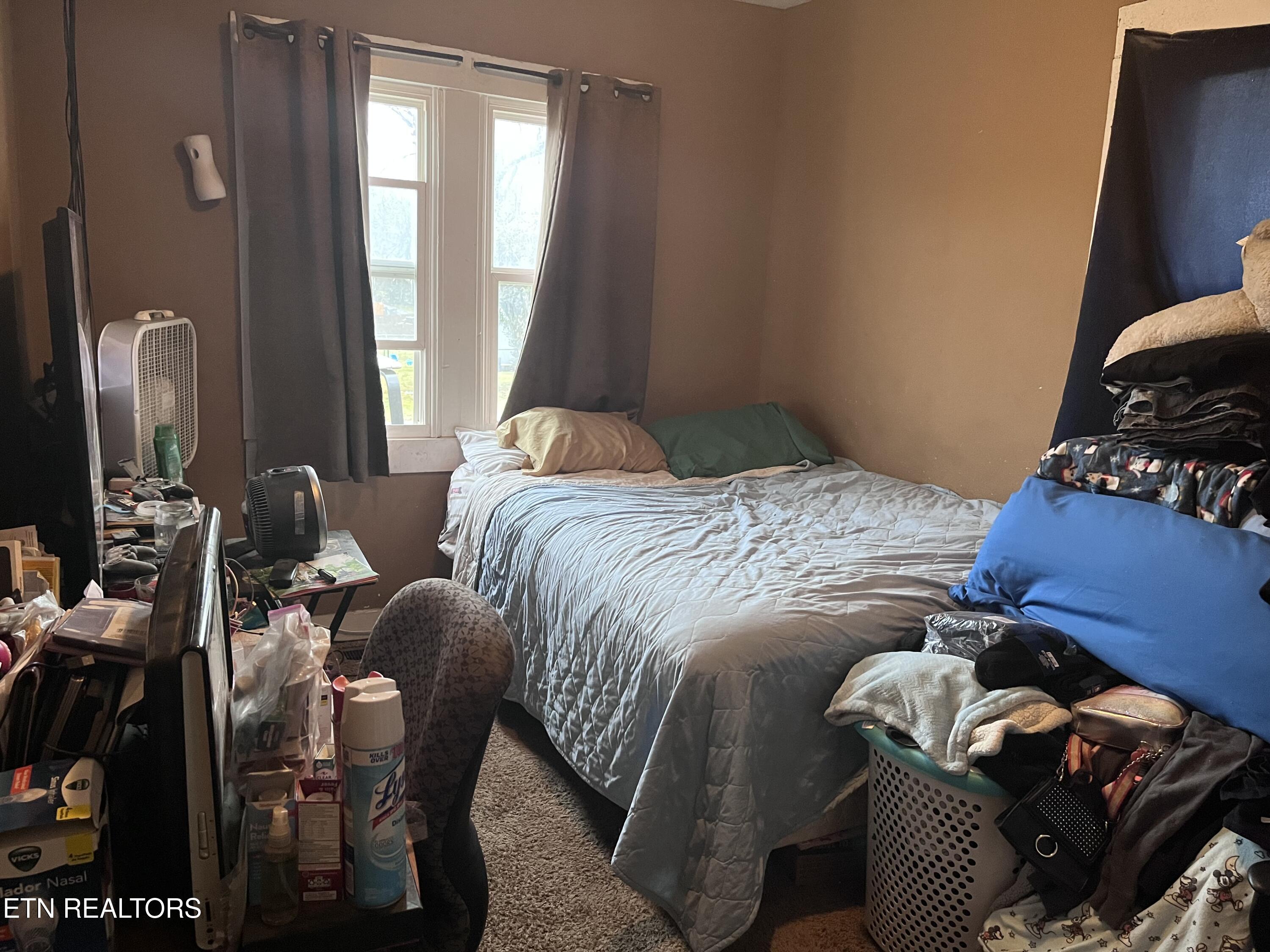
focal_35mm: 26
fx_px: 954
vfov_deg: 53.1
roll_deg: -2.7
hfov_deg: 67.3
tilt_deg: -11.1
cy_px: 476
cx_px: 635
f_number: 1.6
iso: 500
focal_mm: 5.1
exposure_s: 1/40
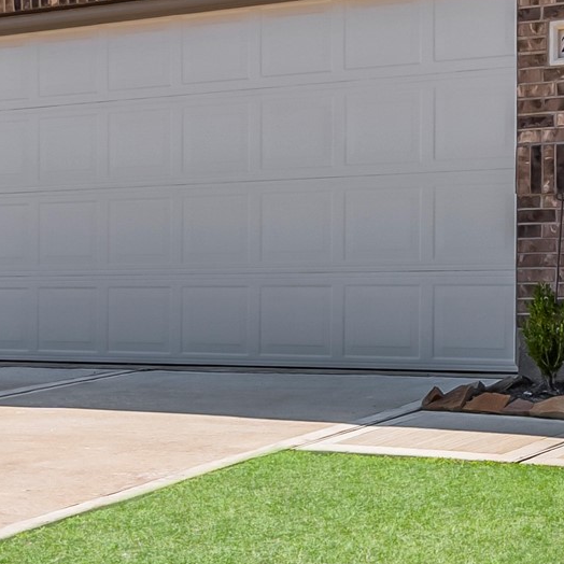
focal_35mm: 74
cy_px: 326
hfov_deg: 22.4
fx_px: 1364
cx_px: 580
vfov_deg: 23.3
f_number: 10
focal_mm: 14
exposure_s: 1/200
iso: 800
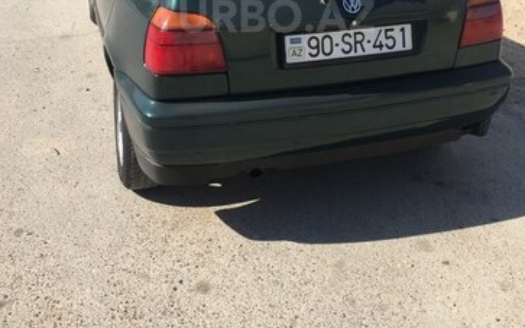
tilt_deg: -17.4
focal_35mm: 42
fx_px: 601
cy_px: 16
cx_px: 263
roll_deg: -0.9
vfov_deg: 29.0
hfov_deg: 47.2
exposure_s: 1/1364
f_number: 2.2
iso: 32
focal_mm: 4.15
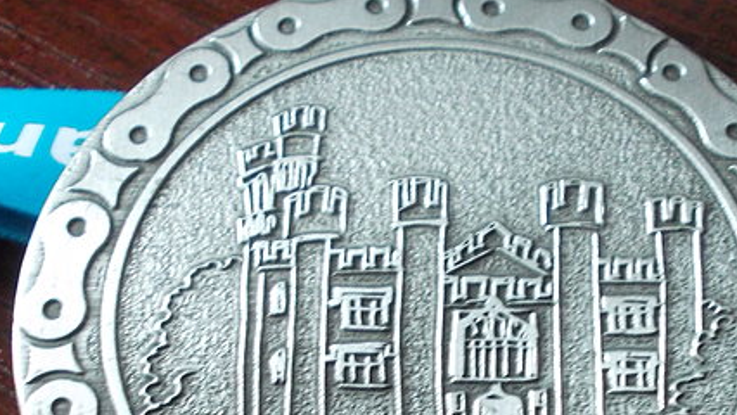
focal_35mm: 99
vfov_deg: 12.1
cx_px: 422
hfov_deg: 21.5
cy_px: 445
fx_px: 1935
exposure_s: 1/5
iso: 200
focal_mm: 6.1
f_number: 3.3
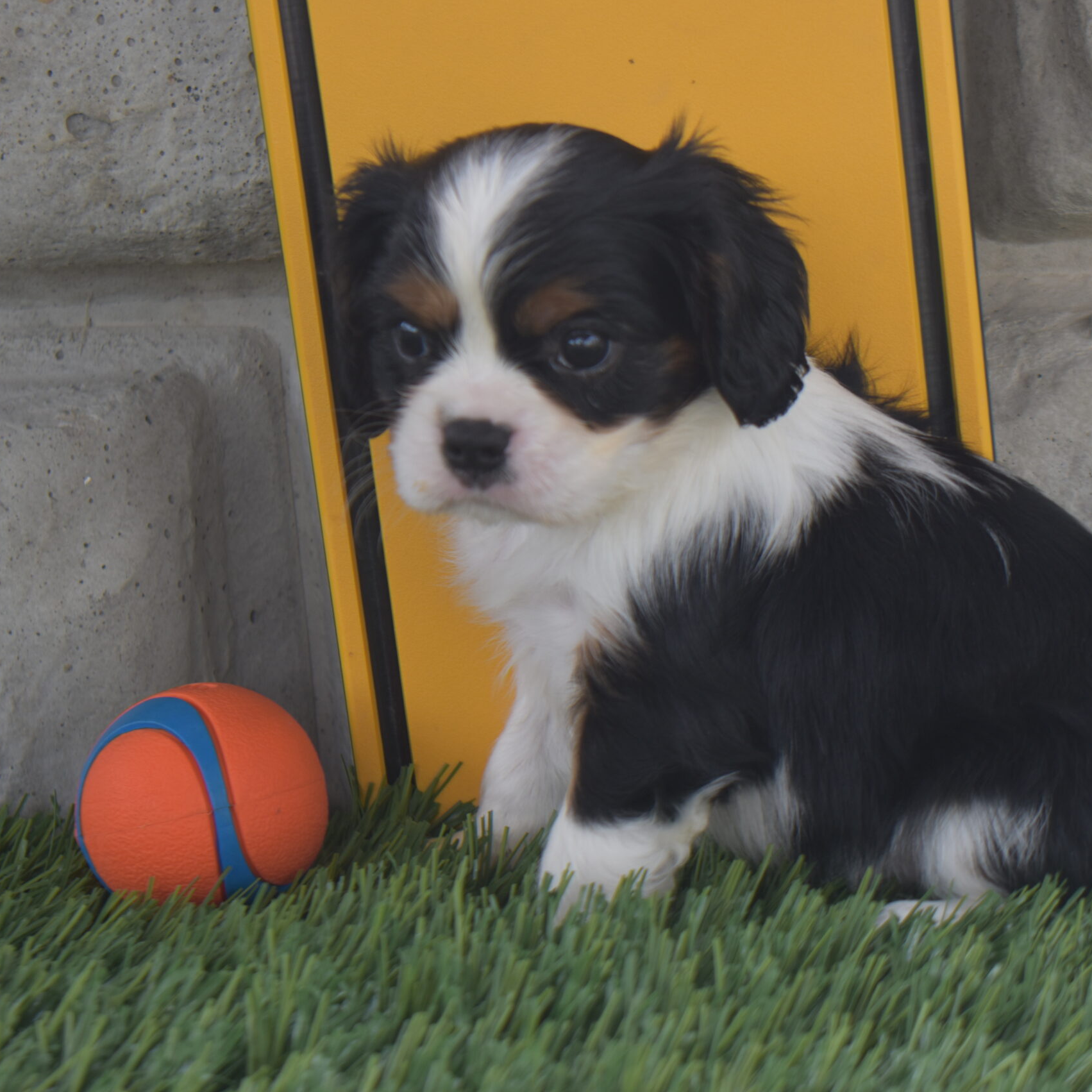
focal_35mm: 92
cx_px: 699
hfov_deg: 18.8
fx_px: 3284
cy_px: 547
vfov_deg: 18.9
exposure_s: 1/160
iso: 200
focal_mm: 48
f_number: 5.3
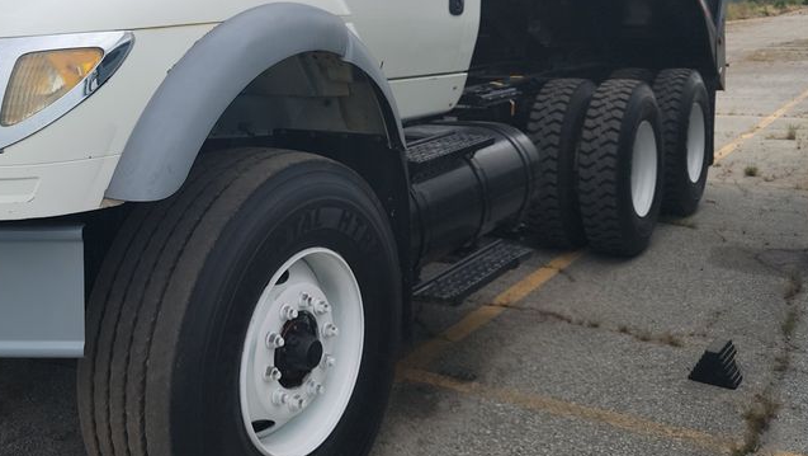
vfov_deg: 28.0
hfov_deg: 47.7
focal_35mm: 42
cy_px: 118
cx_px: 287
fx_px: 900
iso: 50
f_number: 1.8
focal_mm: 6.7
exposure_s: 1/170
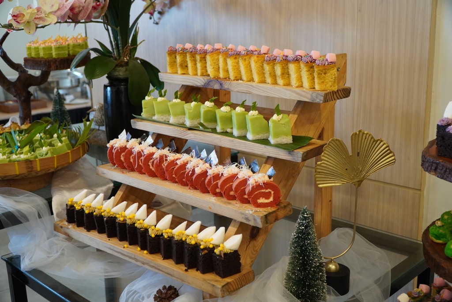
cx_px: 226
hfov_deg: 49.5
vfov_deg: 34.2
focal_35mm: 39
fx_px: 490
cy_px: 151
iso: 1600
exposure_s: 1/100
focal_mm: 26
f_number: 4
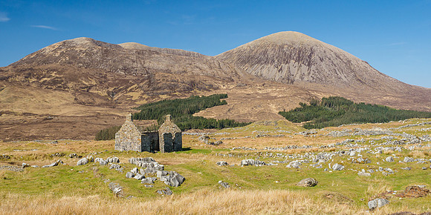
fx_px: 448
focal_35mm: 40
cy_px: 98
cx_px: 216
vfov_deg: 27.0
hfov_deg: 51.4
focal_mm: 18
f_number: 7.1
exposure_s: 1/250
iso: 200
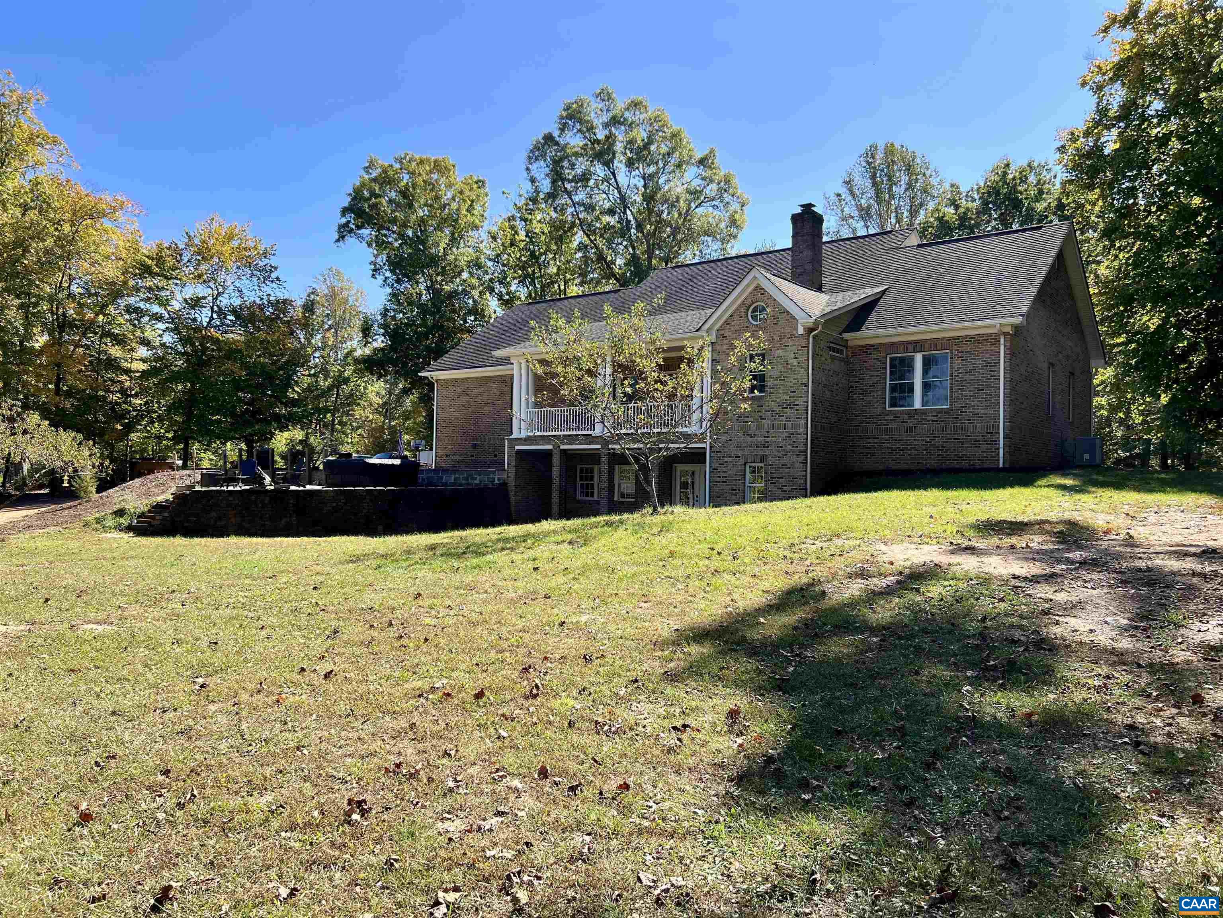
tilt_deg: +0.6
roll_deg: -0.6
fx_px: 919
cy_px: 459
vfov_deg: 53.1
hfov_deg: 67.3
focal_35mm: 26
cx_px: 612
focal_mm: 5.7
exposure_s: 1/1597
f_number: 1.5
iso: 50
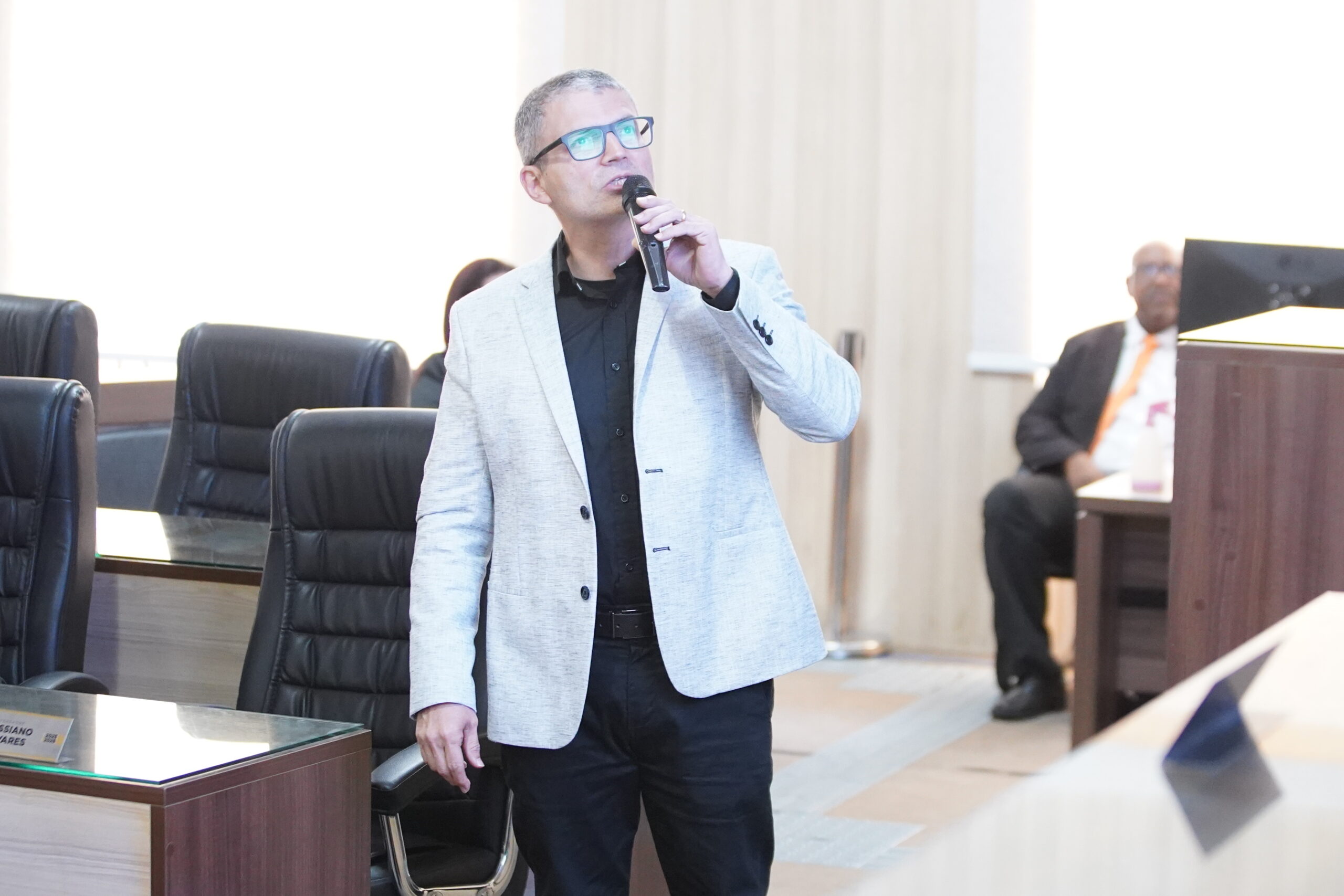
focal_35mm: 105
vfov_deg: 13.0
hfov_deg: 19.5
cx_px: 672
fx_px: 3920
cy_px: 448
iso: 6400
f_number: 2.8
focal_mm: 70
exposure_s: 1/200
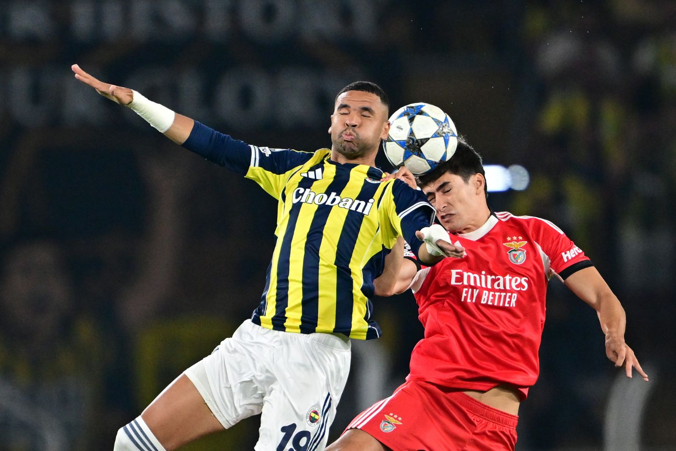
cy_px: 226
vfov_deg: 3.4
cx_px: 338
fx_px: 7509
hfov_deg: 5.2
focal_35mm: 400
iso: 3200
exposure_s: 1/3200
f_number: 2.8
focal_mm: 400
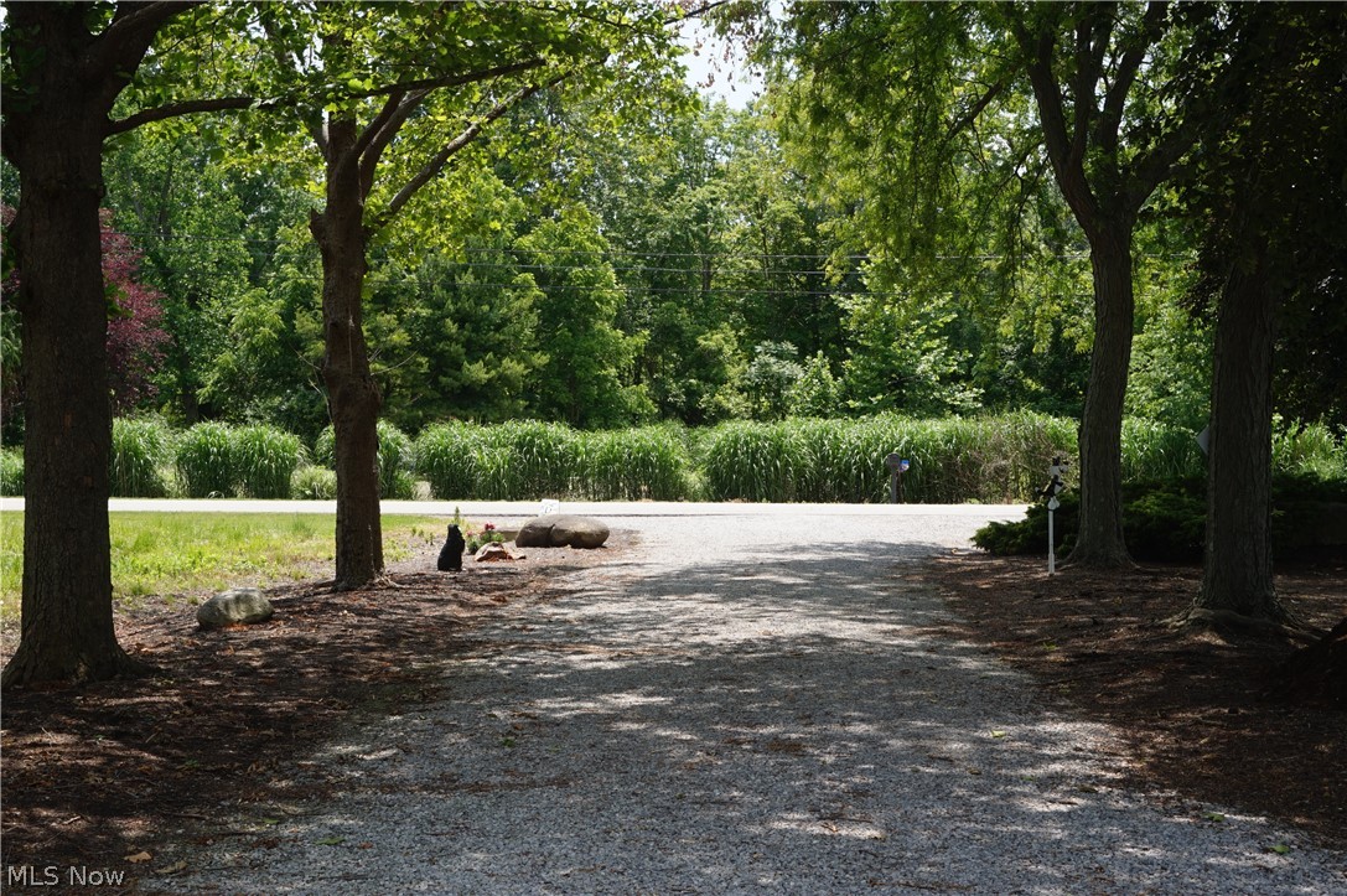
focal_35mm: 50
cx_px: 674
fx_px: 1851
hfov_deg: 40.0
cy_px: 448
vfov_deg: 27.2
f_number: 11
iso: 100
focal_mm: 33
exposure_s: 1/80
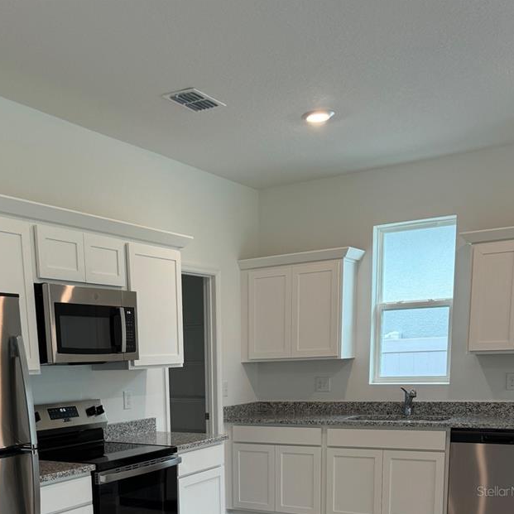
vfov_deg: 37.4
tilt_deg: -12.1
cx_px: 163
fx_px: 689
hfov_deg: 40.3
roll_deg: +2.0
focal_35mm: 41
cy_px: 491
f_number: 1.78
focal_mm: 6.76
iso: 125
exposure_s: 1/120
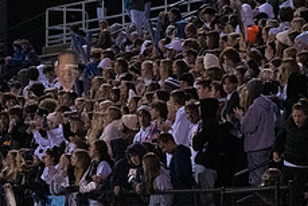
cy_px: 108
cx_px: -77
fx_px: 3313
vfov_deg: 3.6
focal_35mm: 387
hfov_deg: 5.3
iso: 6400
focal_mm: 102
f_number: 4.5
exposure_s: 1/640
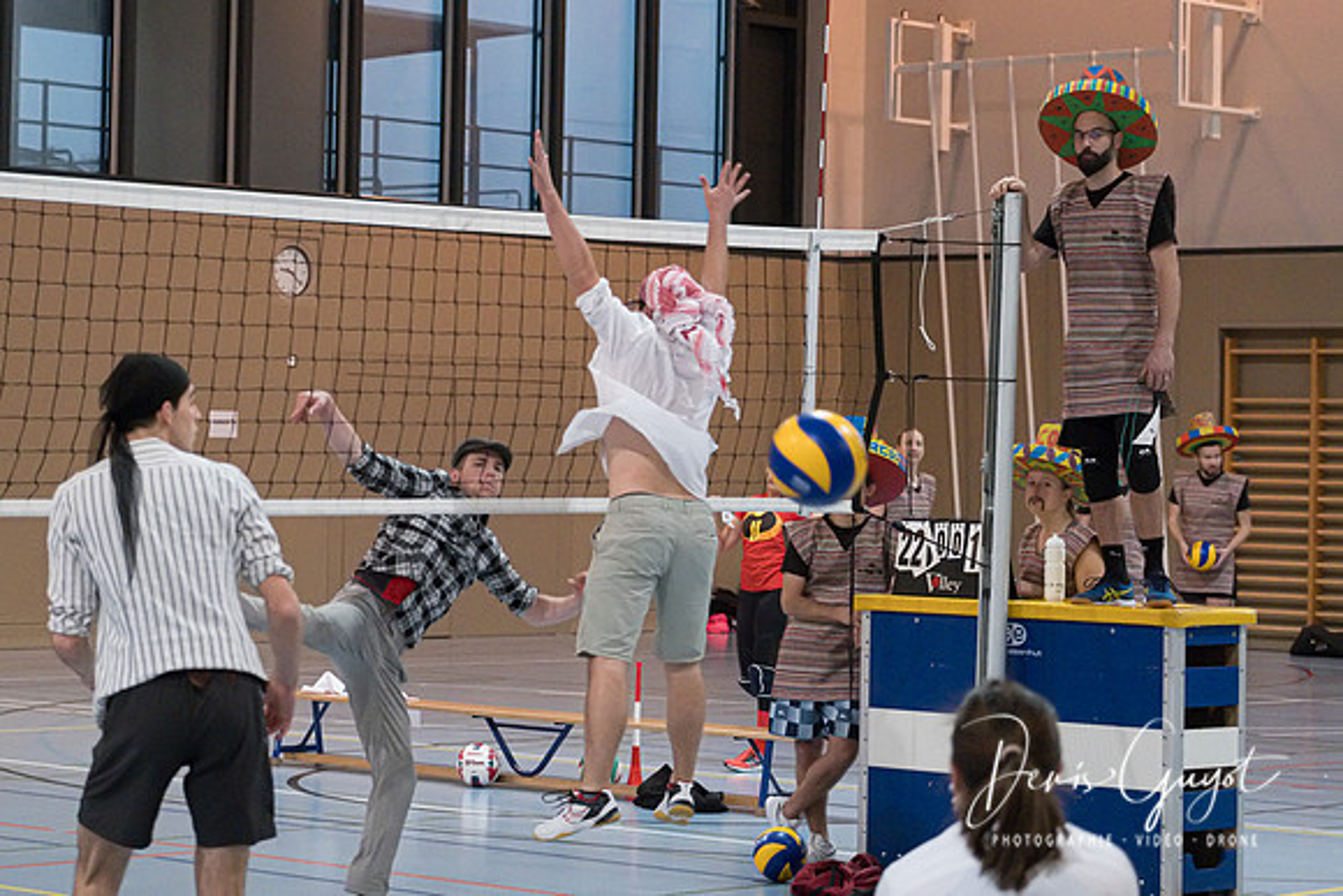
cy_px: 310
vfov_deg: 13.9
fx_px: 3664
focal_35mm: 98
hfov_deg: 20.8
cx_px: 549
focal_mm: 50
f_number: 2.8
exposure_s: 1/500
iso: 6400
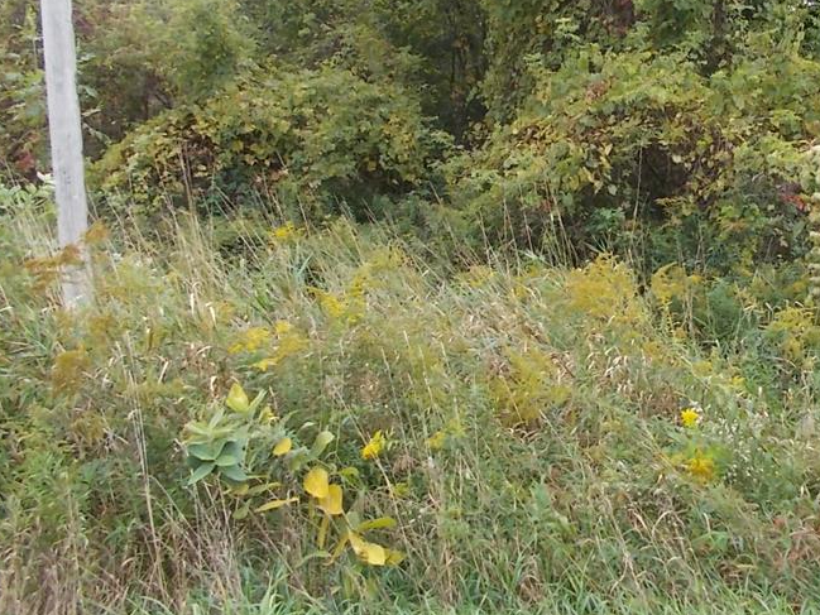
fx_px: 971
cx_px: 612
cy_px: 196
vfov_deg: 34.8
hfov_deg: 44.3
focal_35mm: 41
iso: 80
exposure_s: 1/80
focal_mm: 4.6
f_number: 3.2
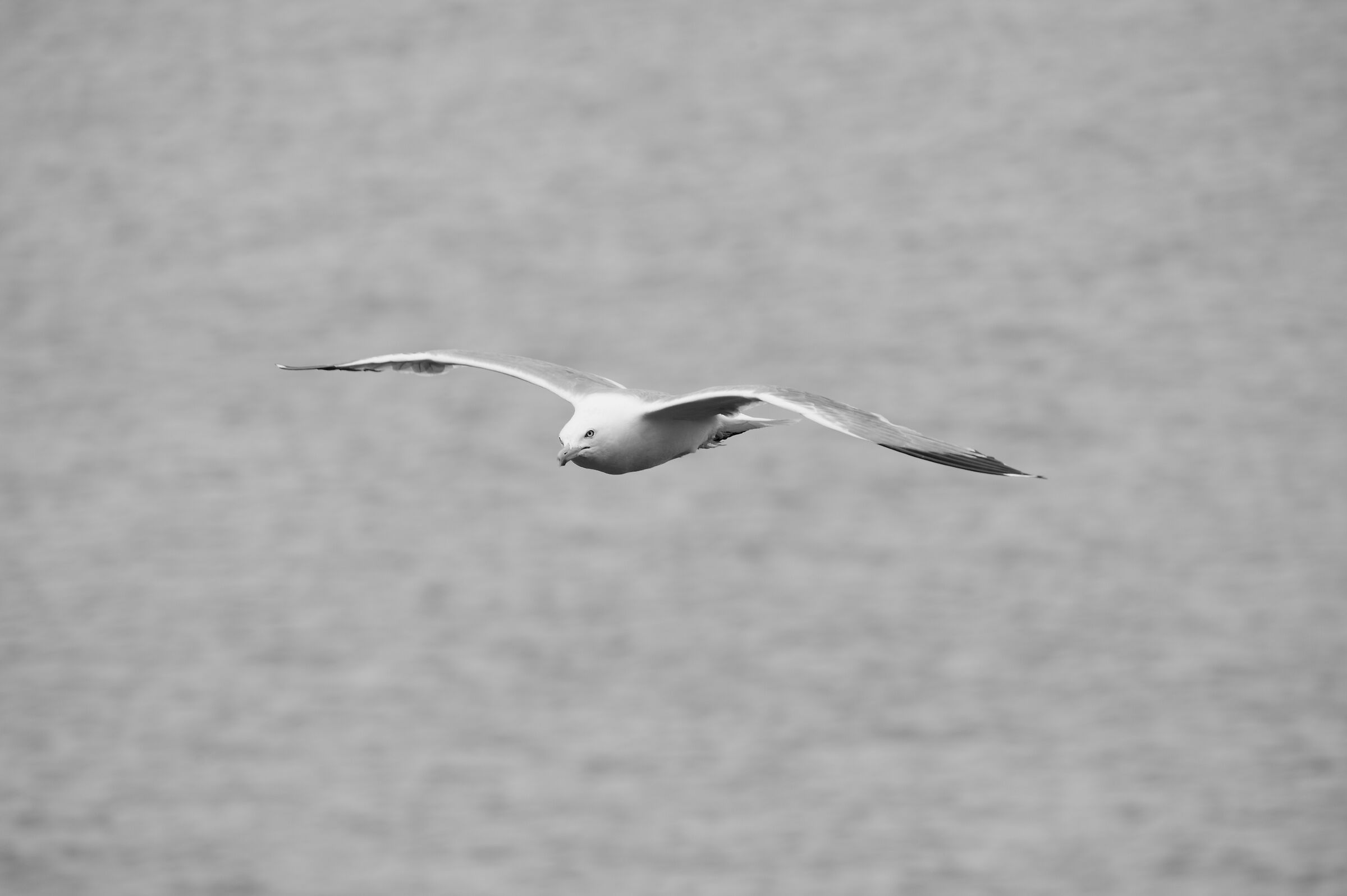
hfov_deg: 3.4
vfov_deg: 2.3
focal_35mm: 600
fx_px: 22435
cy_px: 448
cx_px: 674
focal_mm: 600
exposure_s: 1/500
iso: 250
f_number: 11
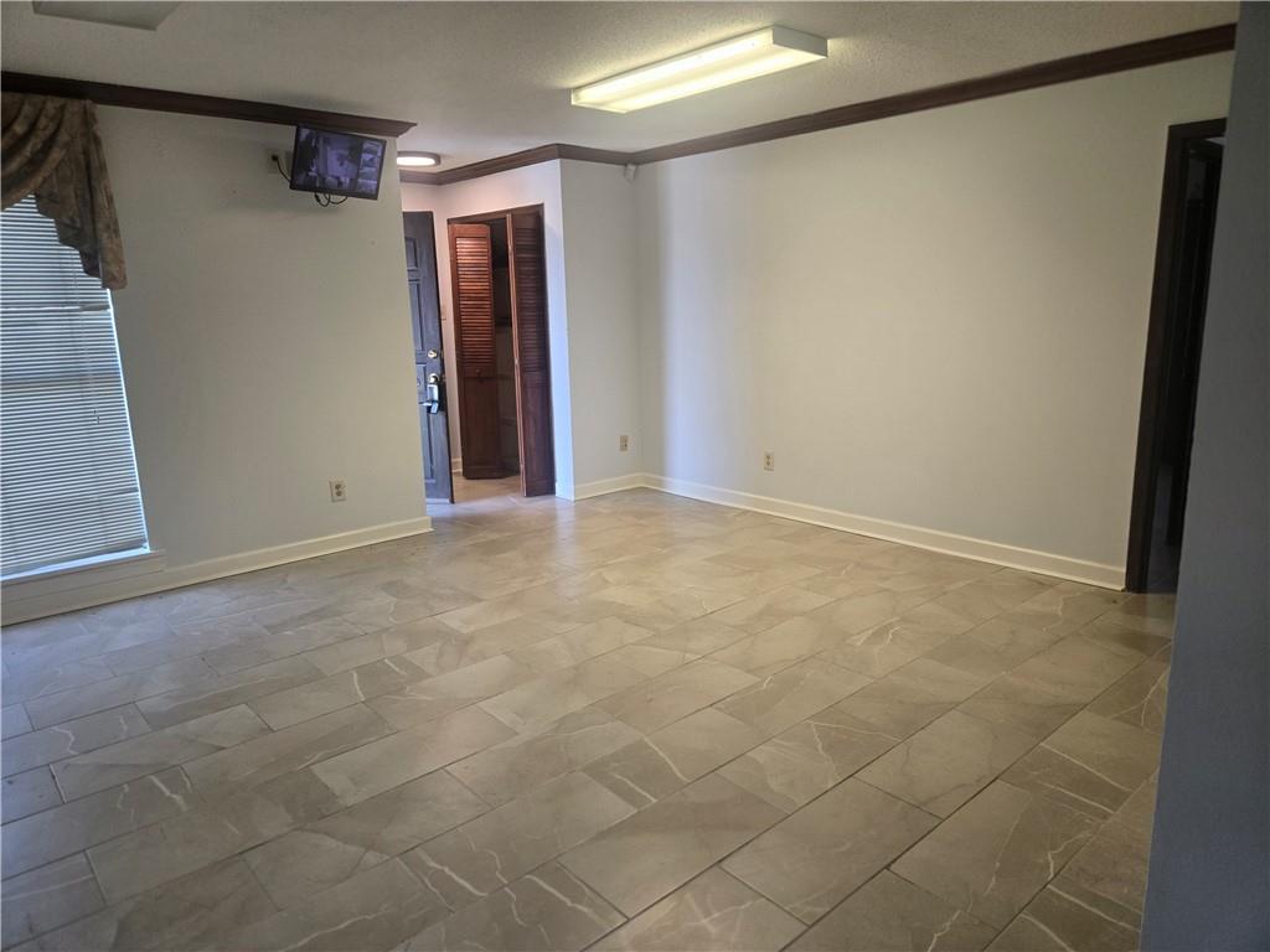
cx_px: 635
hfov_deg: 73.9
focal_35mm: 23
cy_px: 476
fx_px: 844
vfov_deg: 58.9
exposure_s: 1/120
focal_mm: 5.4
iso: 160
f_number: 1.8
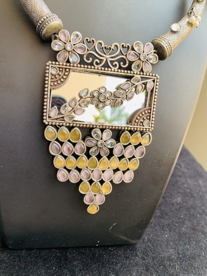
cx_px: 104
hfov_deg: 53.1
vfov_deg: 67.3
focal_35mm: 26
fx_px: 207
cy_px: 138
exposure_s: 1/121
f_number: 1.8
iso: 40
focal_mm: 4.25
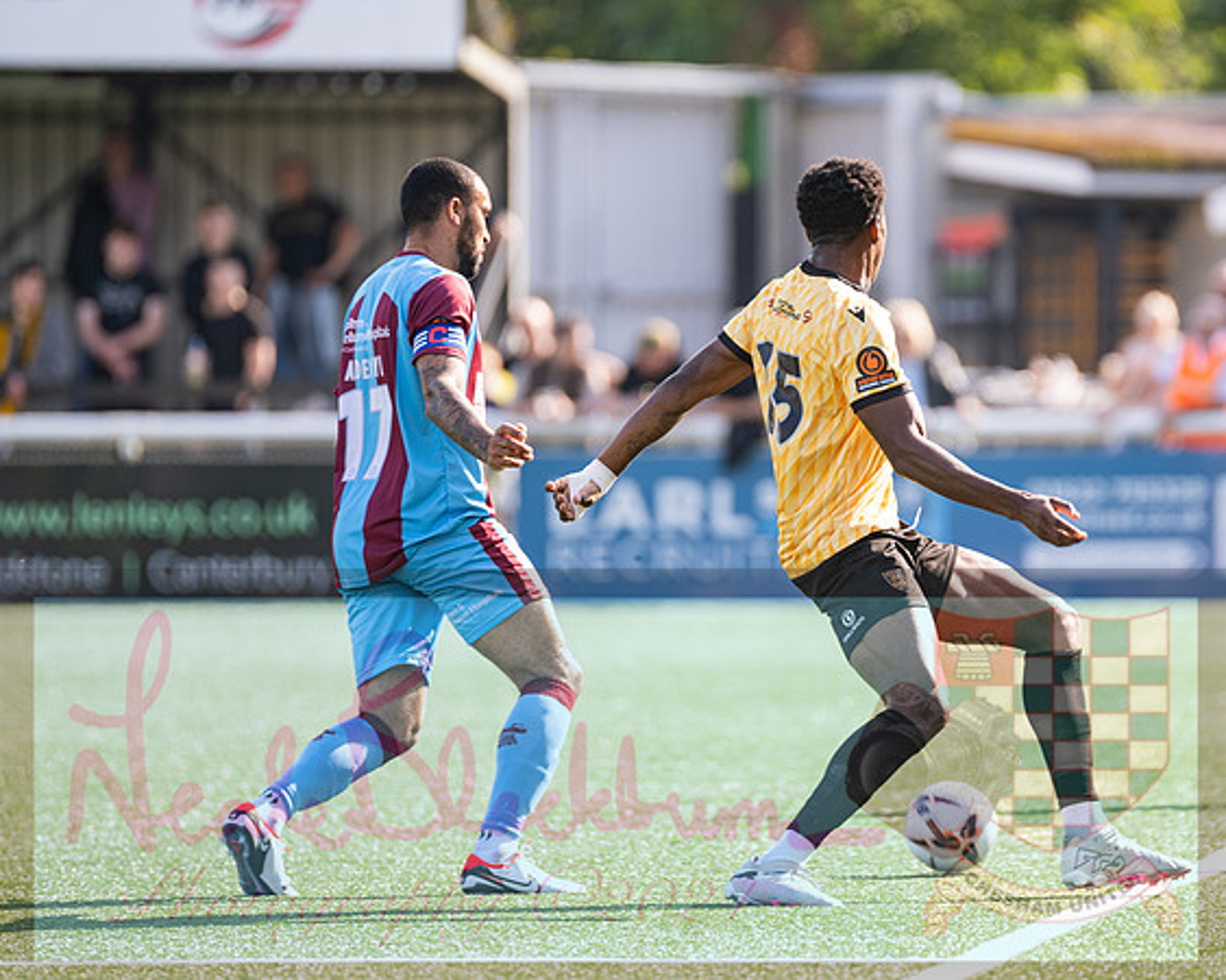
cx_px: 782
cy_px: 355
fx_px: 15635
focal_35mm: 431
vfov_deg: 3.6
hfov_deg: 4.5
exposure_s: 1/1000
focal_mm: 300
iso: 200
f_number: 2.8
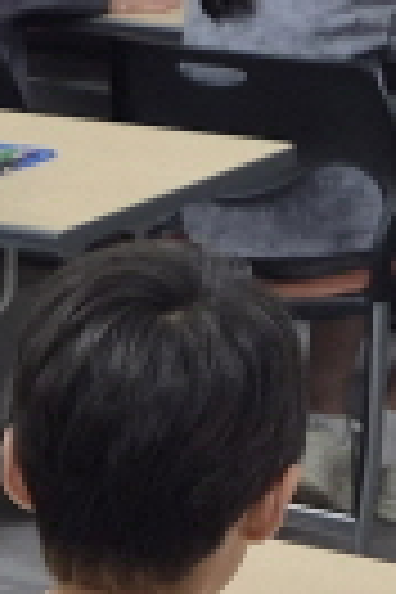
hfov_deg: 6.2
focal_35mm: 223
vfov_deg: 8.9
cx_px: 236
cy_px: -454
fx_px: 3679
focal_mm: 5.4
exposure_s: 1/120
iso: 32
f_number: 1.8
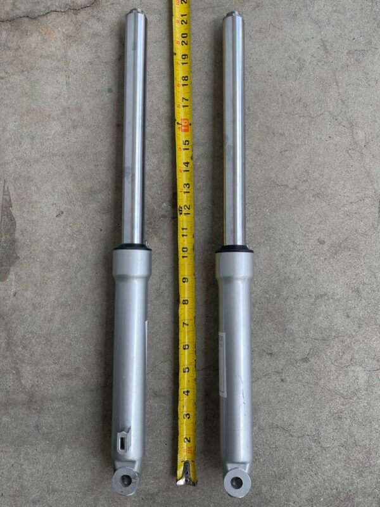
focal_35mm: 26
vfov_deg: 67.3
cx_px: 190
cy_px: 254
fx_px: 381
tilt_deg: -87.3
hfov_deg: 53.1
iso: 32
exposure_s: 1/1266
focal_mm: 5.1
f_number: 1.6
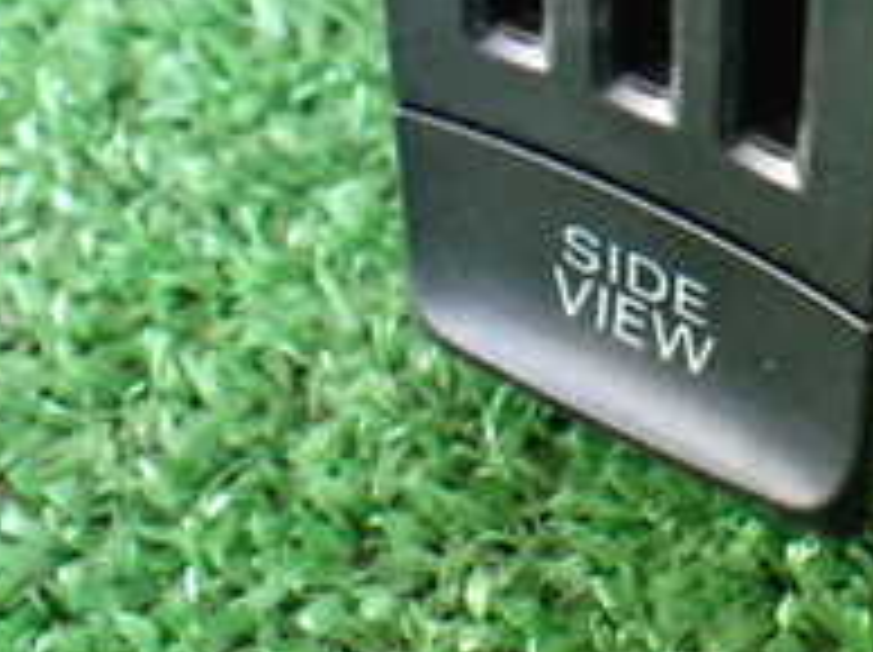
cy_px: -256
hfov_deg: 20.5
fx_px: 2343
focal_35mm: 93
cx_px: 846
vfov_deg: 15.0
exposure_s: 1/60
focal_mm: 5.4
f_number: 2.3
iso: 800
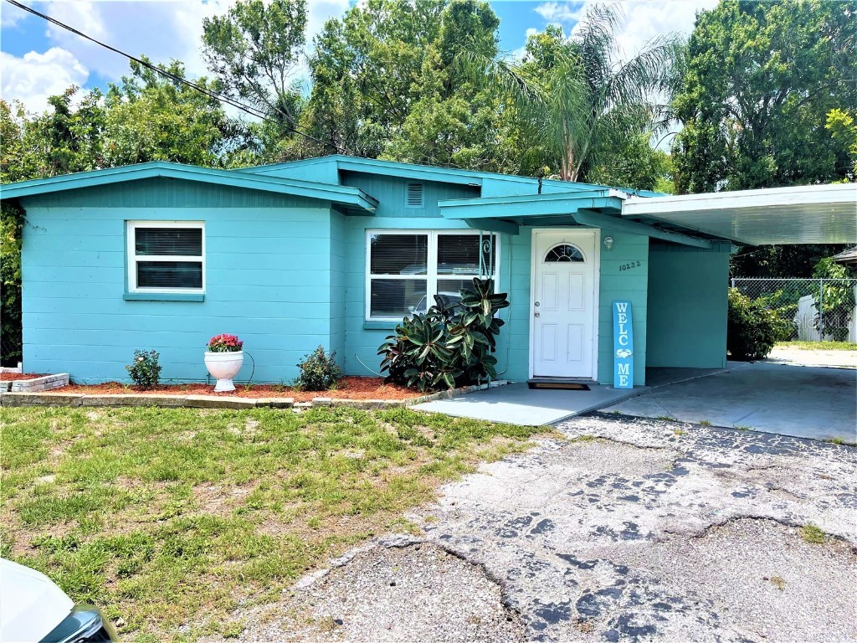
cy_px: 322
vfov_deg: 53.1
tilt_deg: -2.7
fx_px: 644
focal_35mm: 26
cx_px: 428
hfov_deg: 67.3
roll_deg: -0.9
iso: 32
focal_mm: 5.1
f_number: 1.6
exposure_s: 1/2545
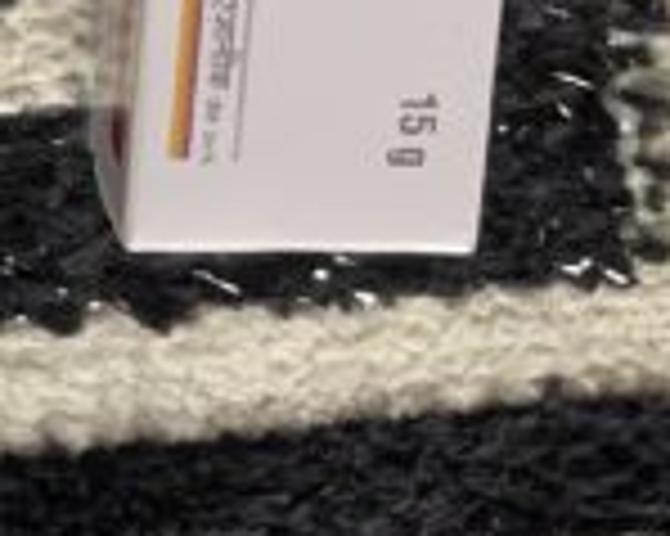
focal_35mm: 262
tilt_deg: -69.4
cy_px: -446
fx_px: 5192
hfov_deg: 7.3
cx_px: -292
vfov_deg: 5.8
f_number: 2.4
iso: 125
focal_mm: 6
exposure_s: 1/110
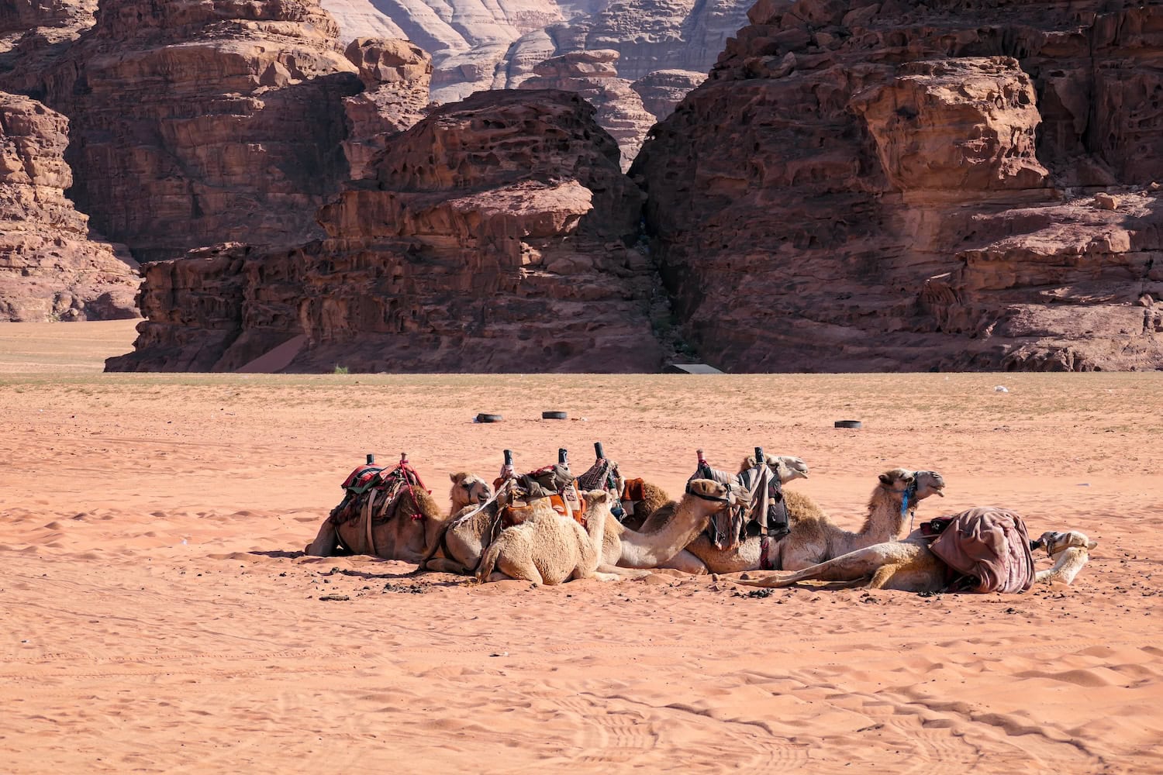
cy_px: 388
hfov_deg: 12.8
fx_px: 5168
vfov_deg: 8.6
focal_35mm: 160
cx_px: 582
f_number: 3.9
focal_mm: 58
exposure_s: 1/1250
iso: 125
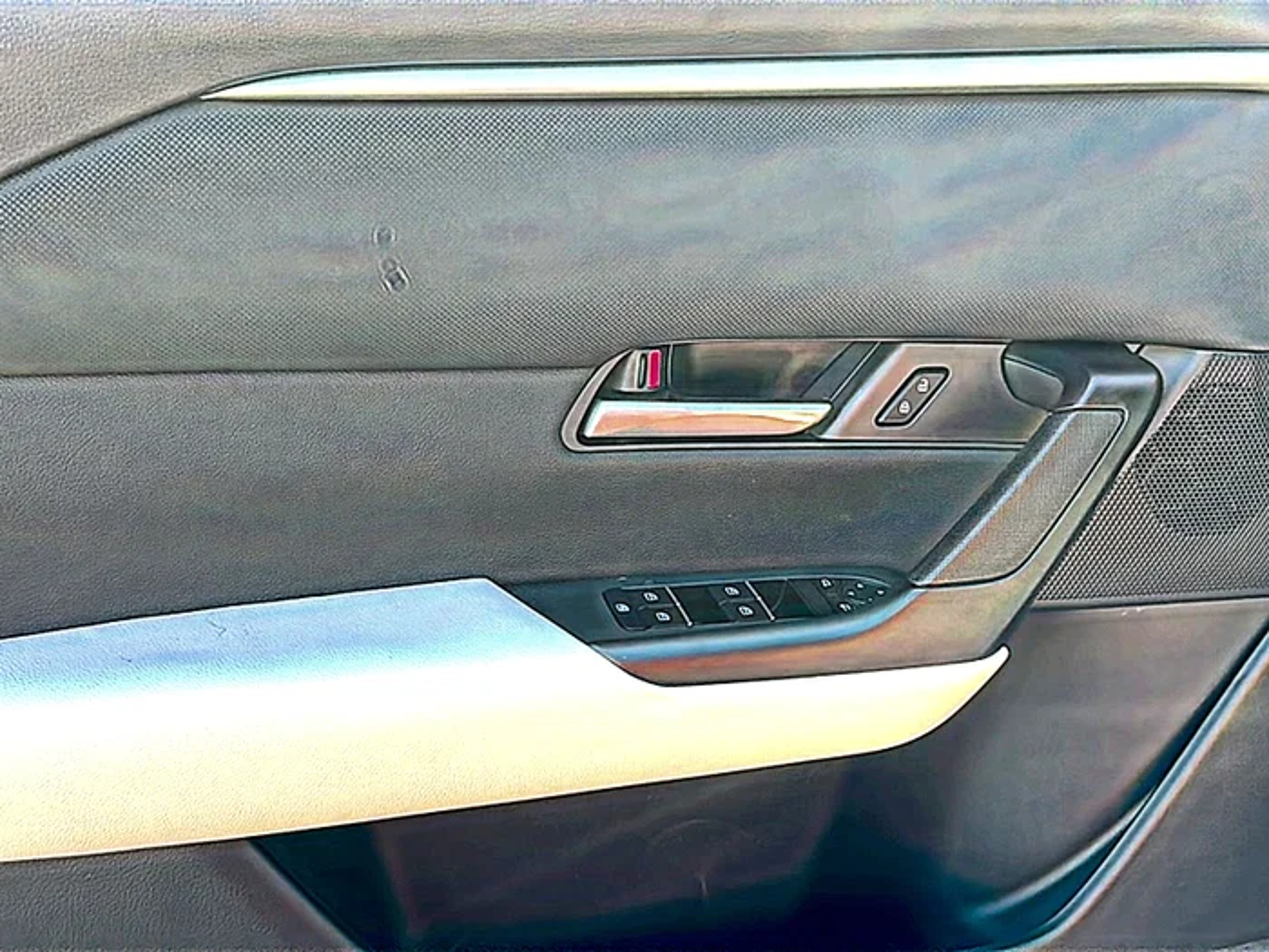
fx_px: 1503
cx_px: 634
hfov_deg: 45.8
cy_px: 476
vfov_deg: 35.1
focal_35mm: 41
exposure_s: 1/313
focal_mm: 6.86
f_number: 1.78
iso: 80
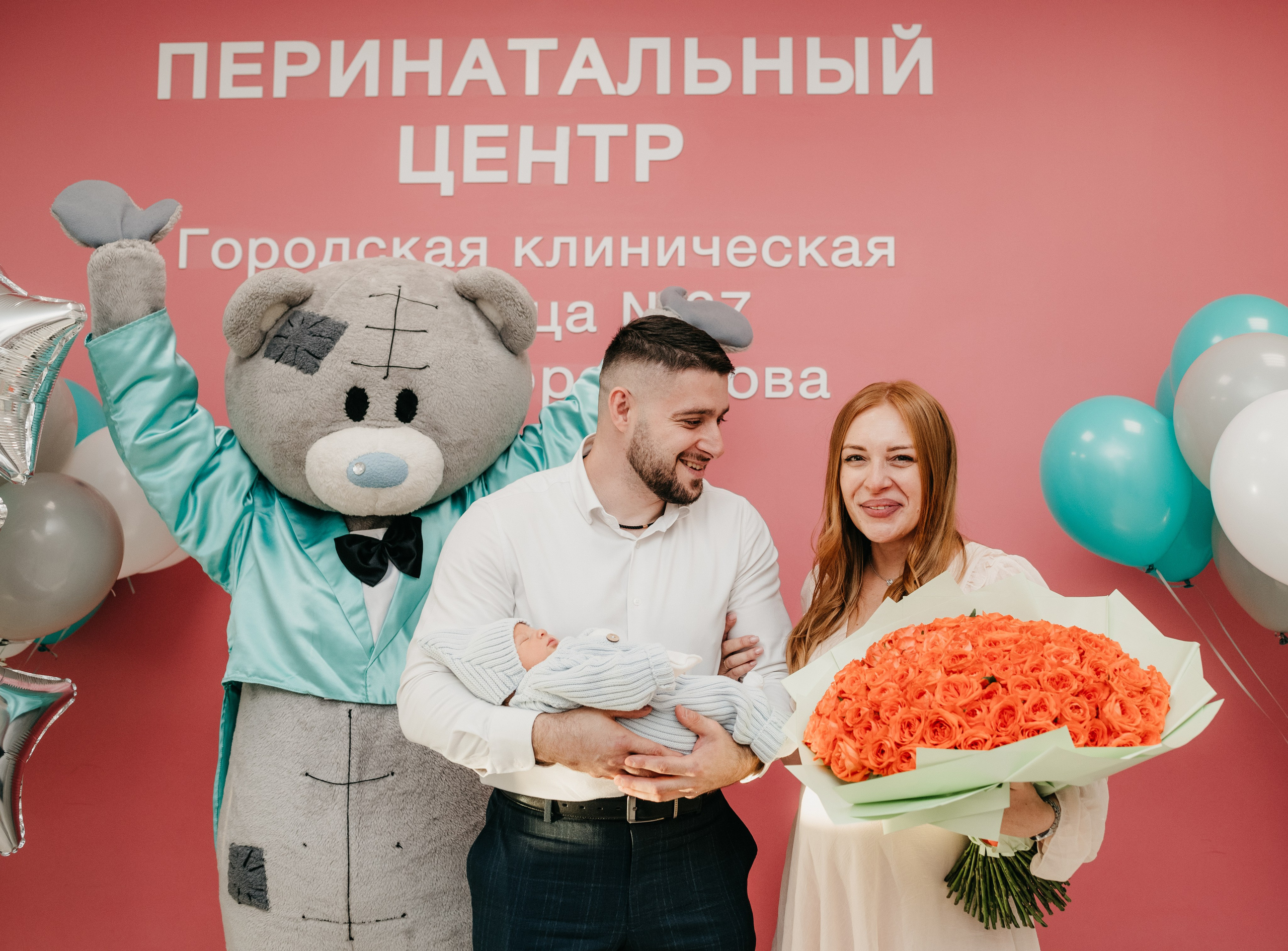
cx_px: 713
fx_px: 1387
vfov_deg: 37.9
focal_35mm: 37
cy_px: 476
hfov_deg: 49.7
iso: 640
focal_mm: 35
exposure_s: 1/160
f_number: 4
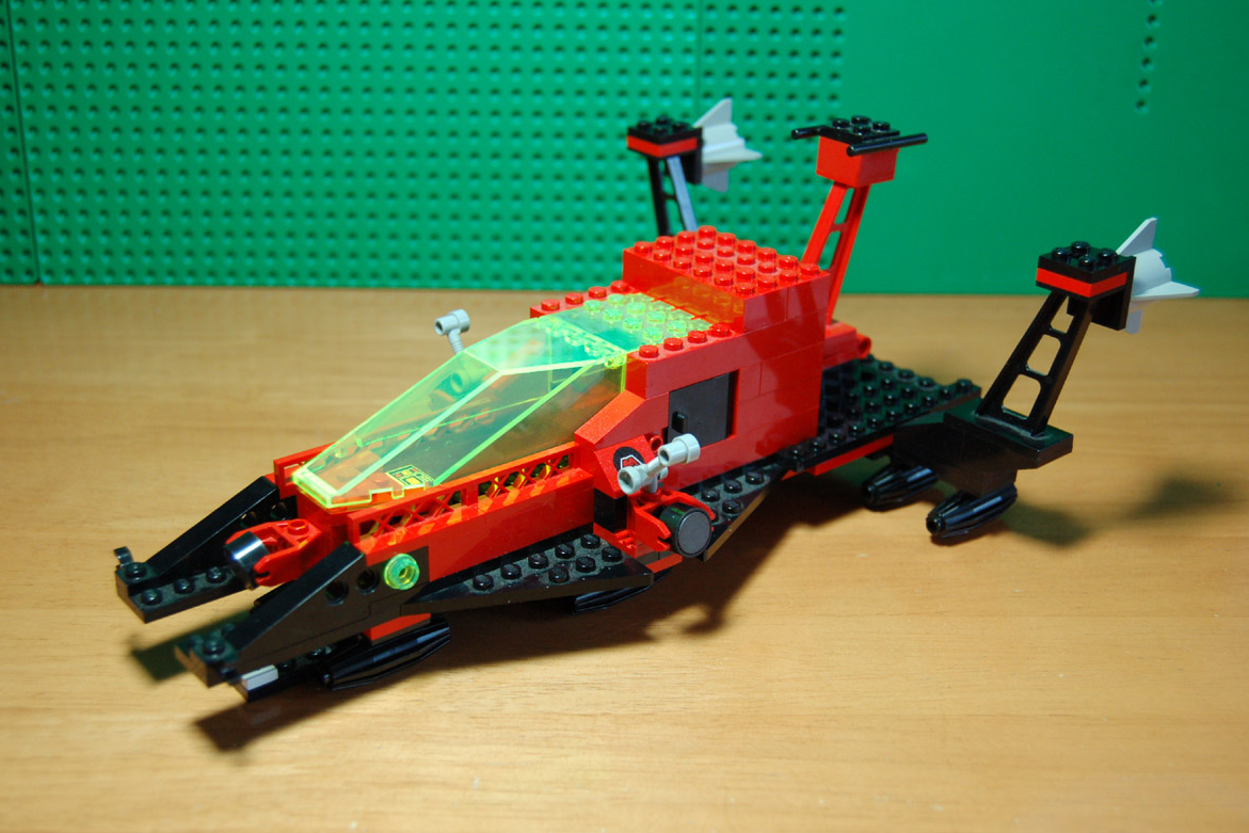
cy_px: 423
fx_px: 1492
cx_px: 612
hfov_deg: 45.4
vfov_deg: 31.2
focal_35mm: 43
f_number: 4.2
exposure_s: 1/40
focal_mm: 28
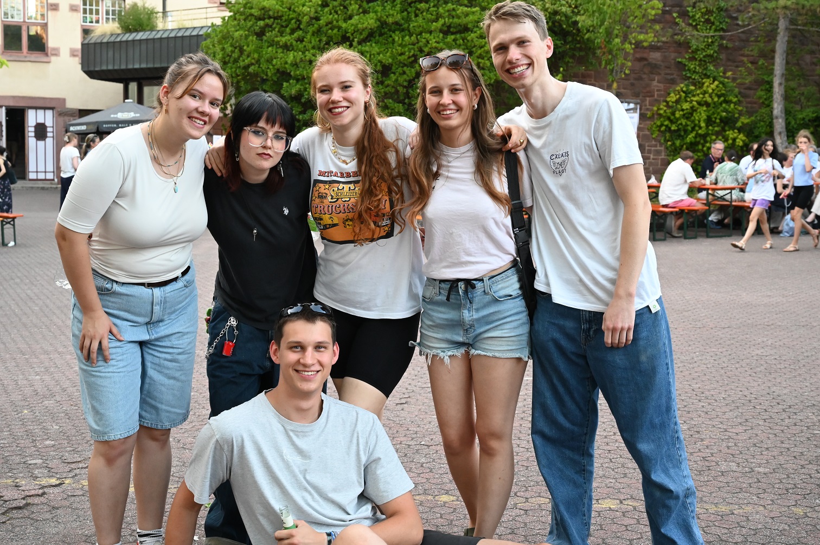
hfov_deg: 40.4
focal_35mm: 49
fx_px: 1115
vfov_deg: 27.5
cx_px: 410
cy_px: 272
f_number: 8
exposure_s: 1/250
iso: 4500
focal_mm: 49
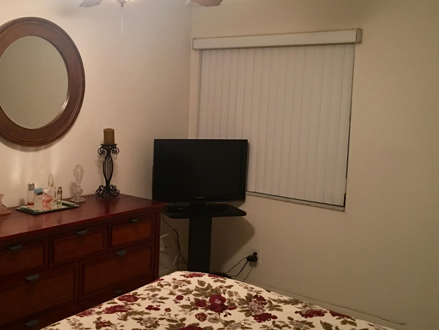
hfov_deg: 44.2
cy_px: 151
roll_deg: -1.4
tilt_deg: -4.0
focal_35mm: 42
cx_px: 151
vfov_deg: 34.3
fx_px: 533
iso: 50
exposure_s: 1/4
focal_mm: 4.15
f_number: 2.2
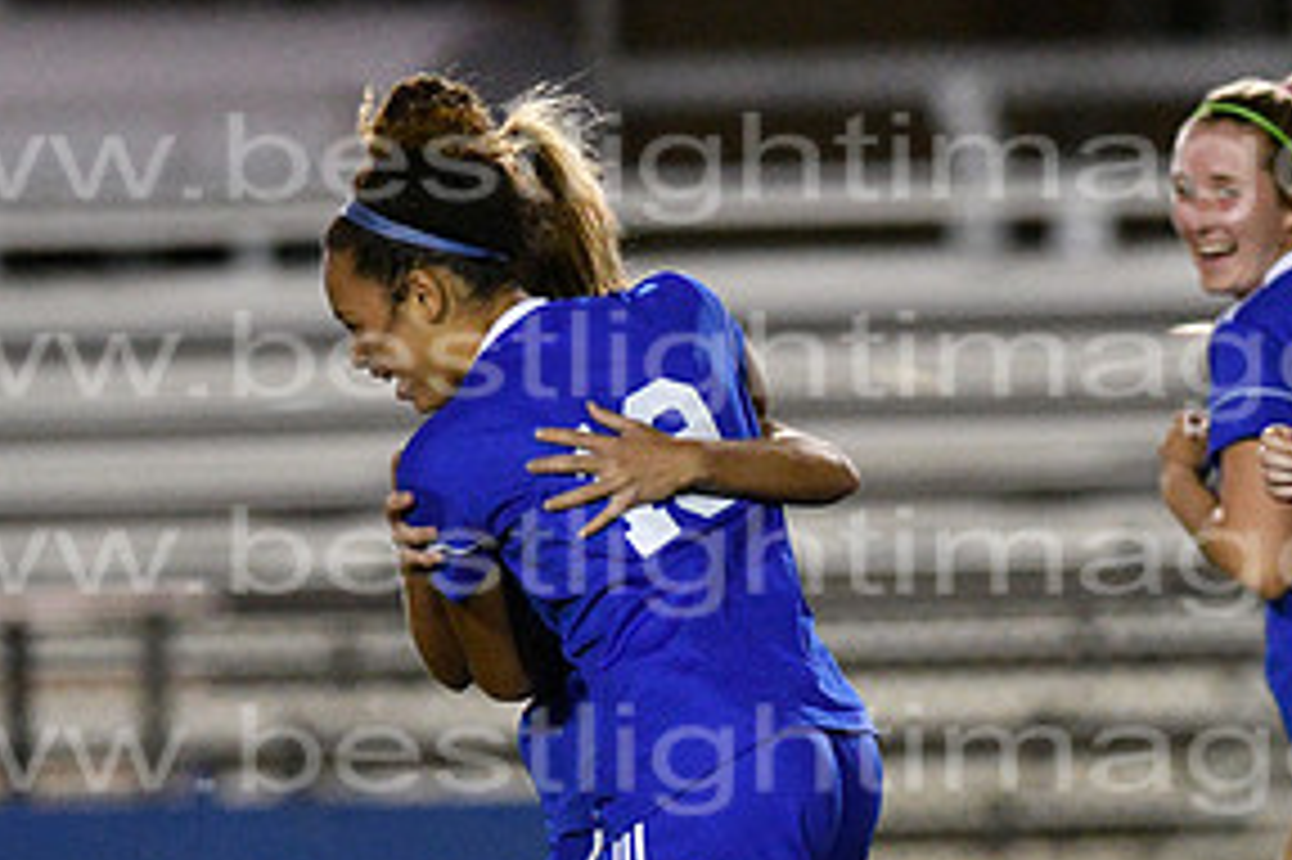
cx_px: 833
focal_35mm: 910
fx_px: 32639
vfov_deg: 1.5
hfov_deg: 2.3
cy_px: 858
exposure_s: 1/640
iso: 10000
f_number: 3.5
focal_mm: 300
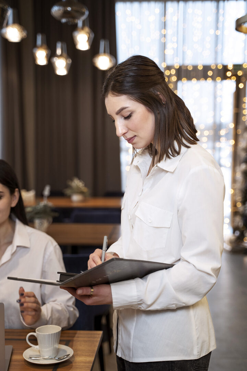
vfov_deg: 37.5
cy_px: 186
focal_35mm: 53
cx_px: 124
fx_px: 545
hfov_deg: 25.5
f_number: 2.8
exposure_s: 1/160
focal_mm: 53
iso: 1000
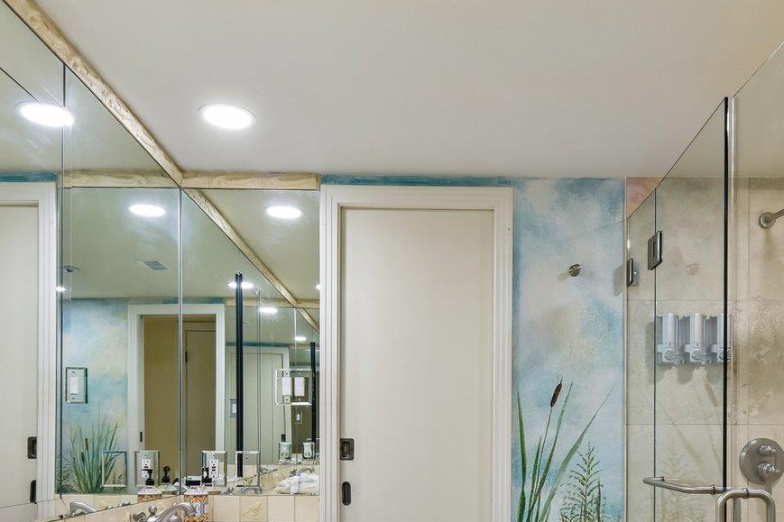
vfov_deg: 38.0
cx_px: 426
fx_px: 718
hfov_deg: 57.2
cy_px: 442
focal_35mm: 33
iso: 400
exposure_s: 1/15
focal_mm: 14
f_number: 8
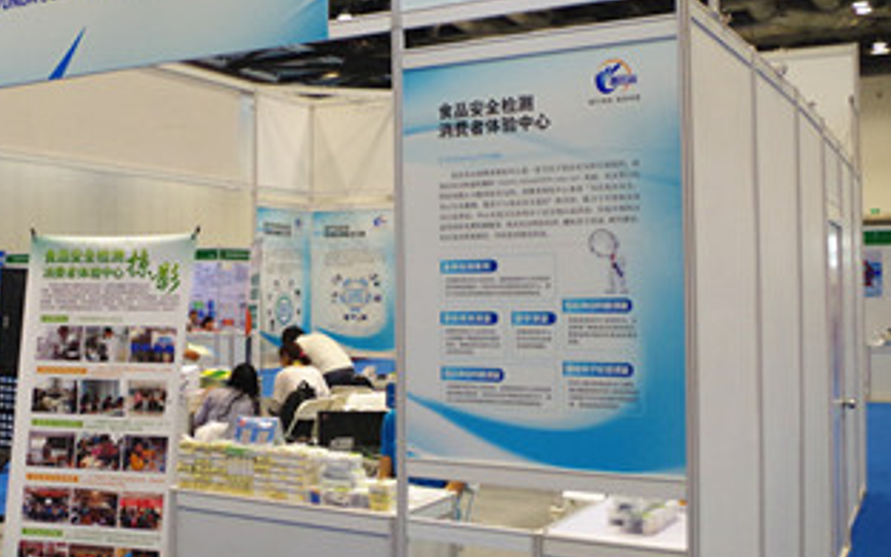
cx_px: 283
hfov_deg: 44.5
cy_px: 246
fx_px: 1068
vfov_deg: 29.2
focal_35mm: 44
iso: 1600
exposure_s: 1/80
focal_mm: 18
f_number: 4
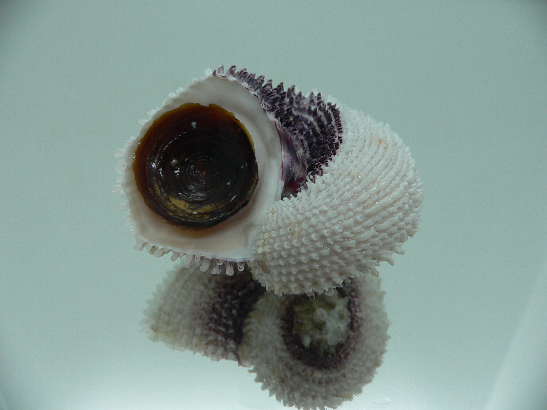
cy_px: 205
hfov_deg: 52.6
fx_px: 553
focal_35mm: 35
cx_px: 274
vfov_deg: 40.7
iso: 80
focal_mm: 4.6
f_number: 2.8
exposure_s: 1/60
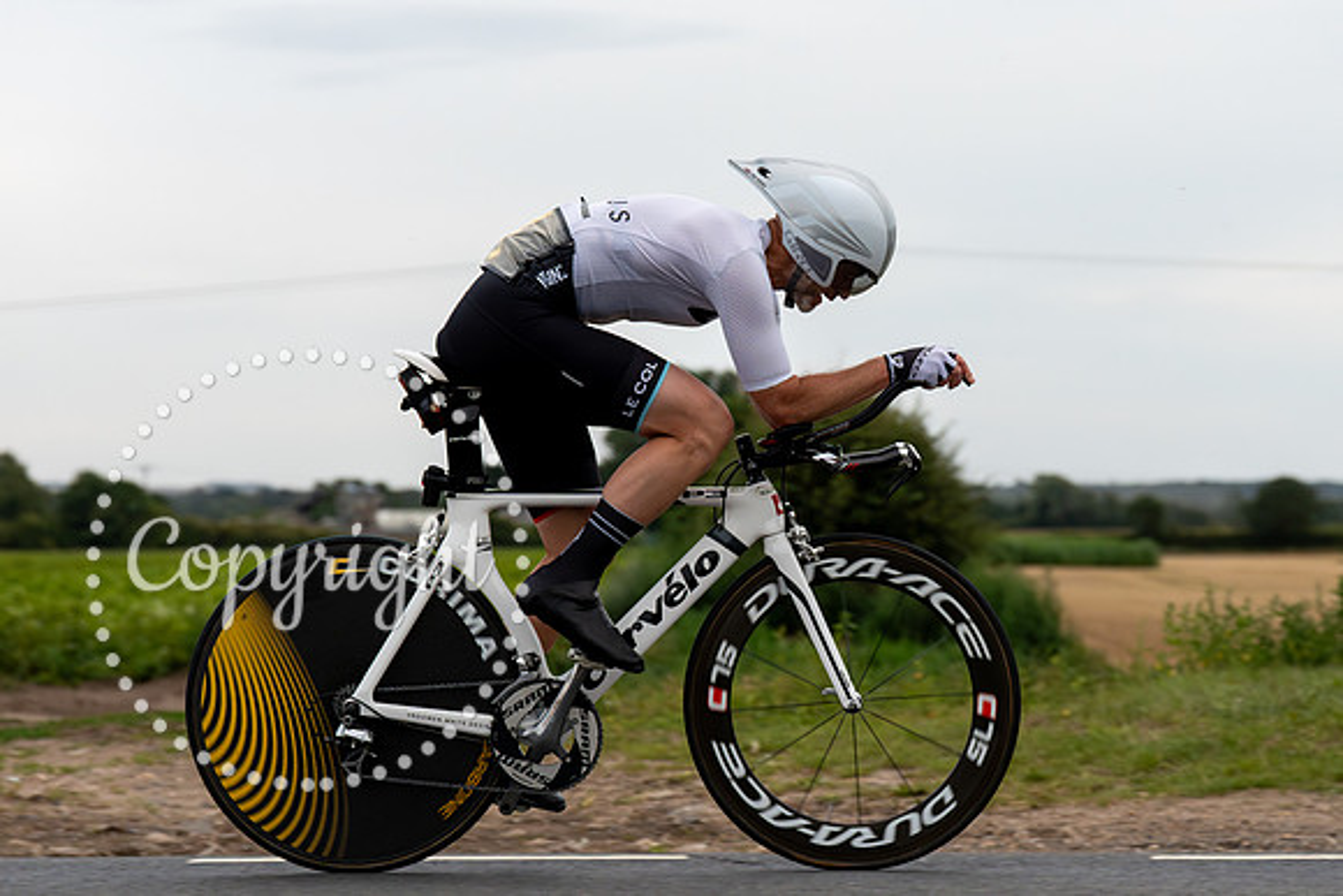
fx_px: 3719
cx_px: 750
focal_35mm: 100
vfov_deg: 13.7
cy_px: 266
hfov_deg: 20.5
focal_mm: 70
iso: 1600
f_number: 3.5
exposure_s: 1/800
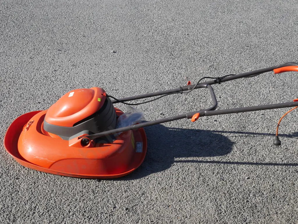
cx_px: 149
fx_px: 431
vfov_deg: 29.1
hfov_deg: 38.2
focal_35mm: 50
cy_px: 112
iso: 200
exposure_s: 1/250
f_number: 9
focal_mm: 25
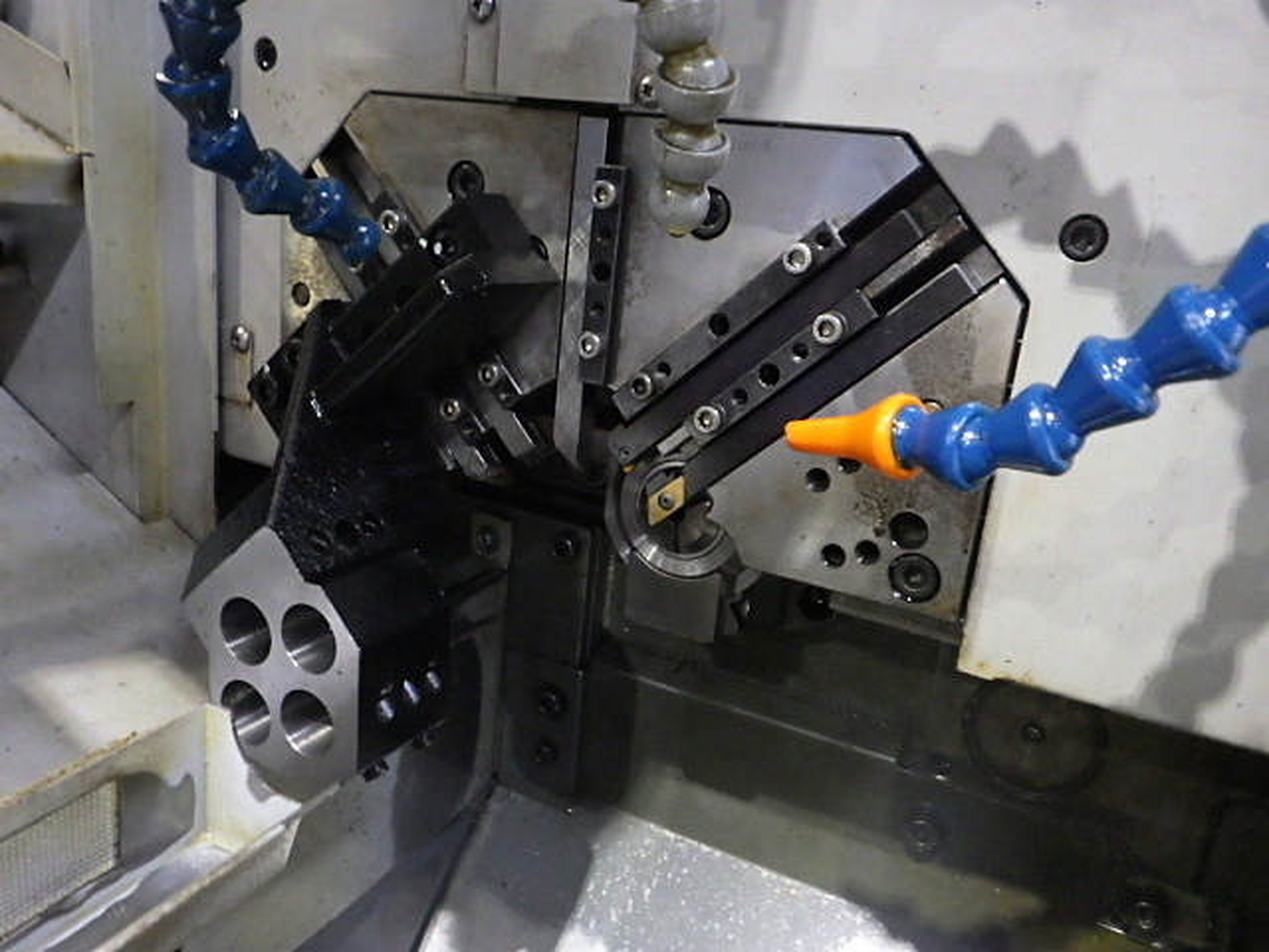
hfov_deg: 63.4
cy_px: 476
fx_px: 1026
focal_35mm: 28
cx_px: 634
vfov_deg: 49.7
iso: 1600
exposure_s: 1/13
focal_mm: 5
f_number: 3.5
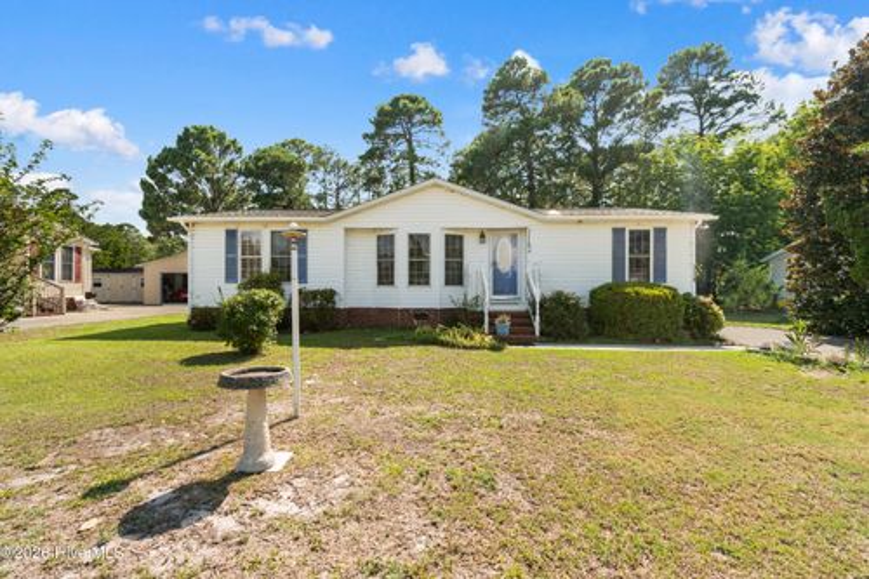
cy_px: 290
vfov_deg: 77.3
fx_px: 362
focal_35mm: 15
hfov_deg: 100.4
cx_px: 434
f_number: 8
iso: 100
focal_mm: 10
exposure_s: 1/125
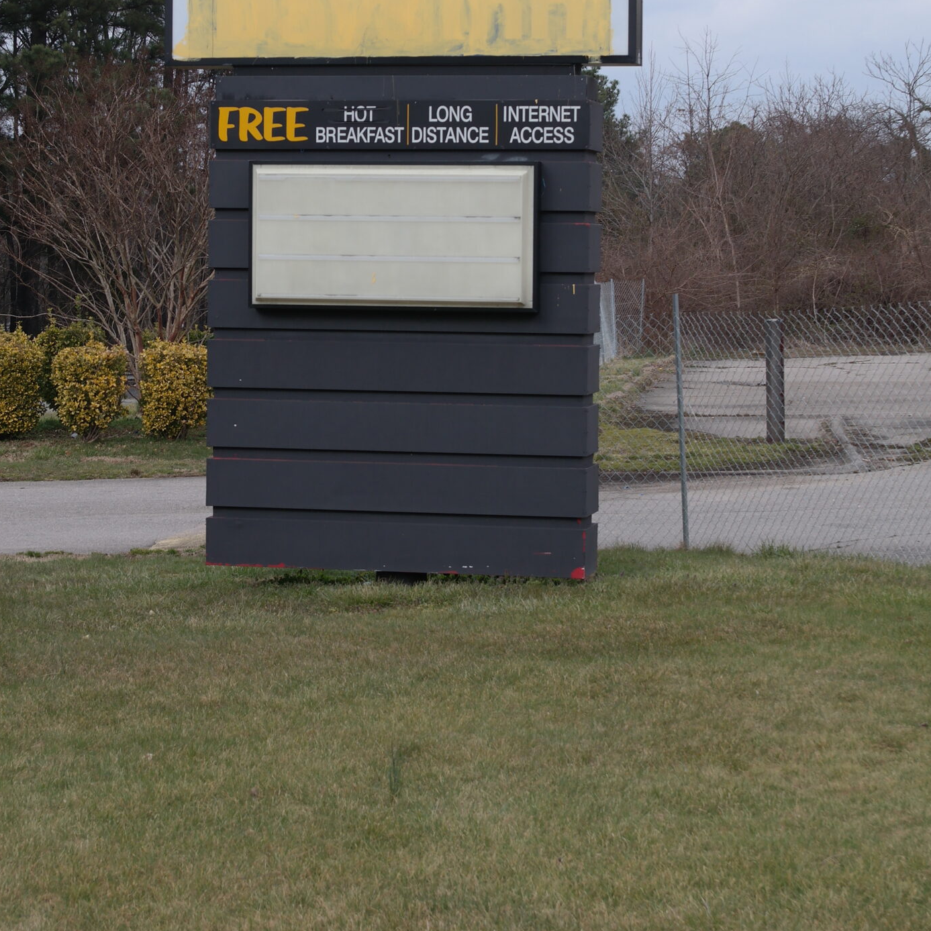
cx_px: 435
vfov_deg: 19.0
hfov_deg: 19.1
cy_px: 326
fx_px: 2769
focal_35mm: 91
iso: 100
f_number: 6.3
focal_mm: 38
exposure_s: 1/250
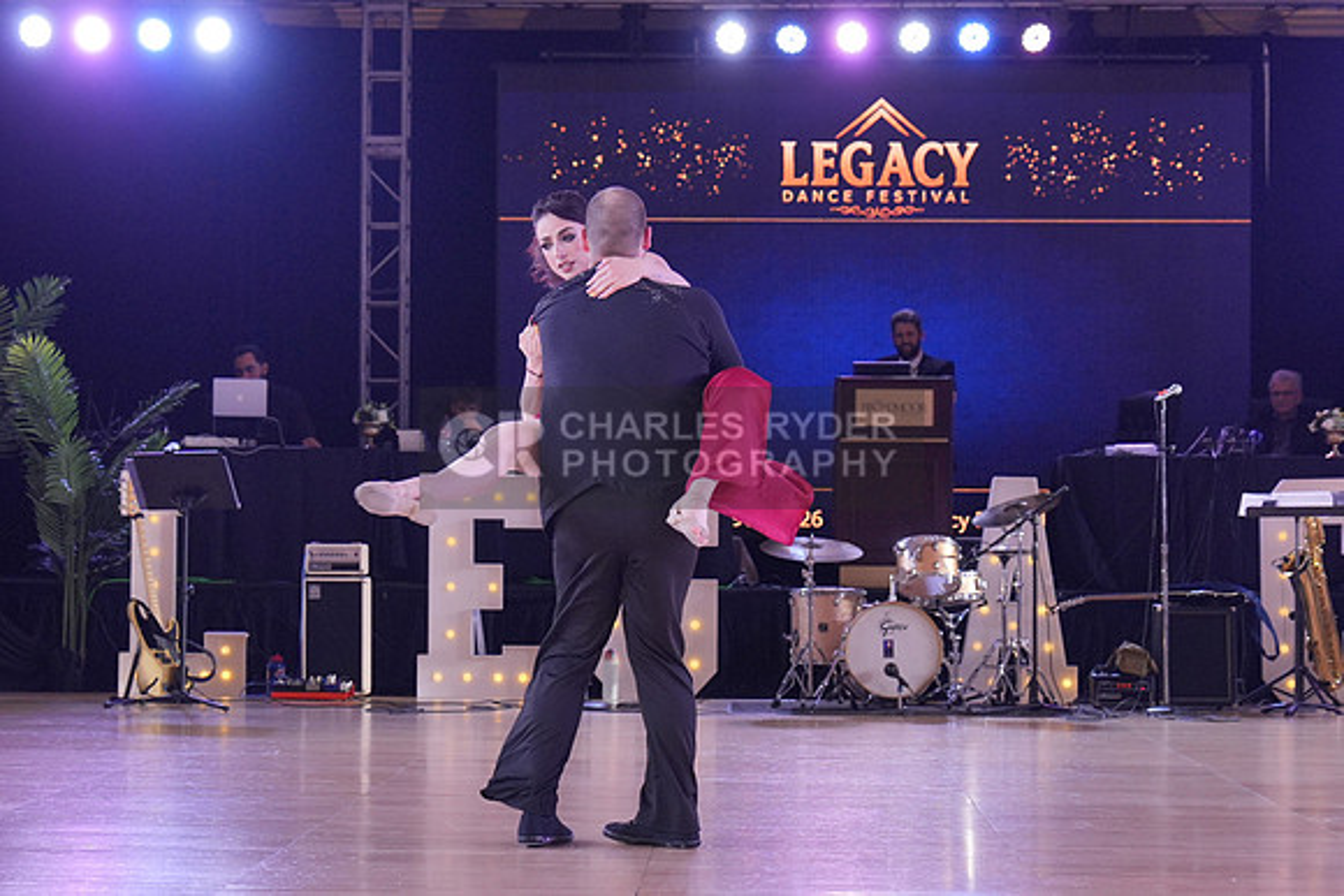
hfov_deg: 21.9
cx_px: 672
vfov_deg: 14.7
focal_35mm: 93
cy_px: 448
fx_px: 3473
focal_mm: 62
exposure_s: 1/500
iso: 2000
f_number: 4
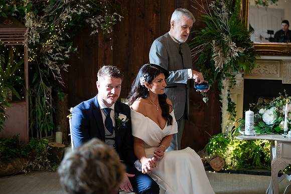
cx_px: 146
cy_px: 97
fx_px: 534
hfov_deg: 30.5
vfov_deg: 20.6
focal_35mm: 66
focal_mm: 66
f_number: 3.5
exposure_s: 1/160
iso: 1000
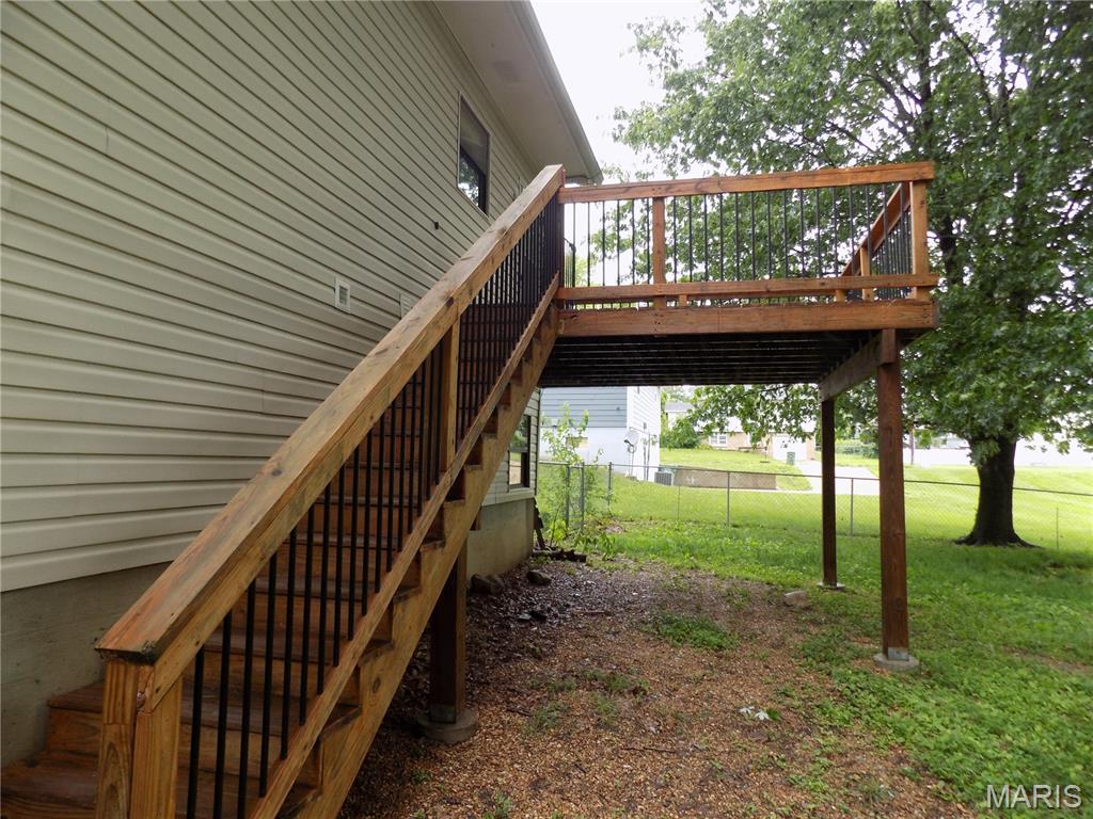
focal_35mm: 23
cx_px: 546
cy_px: 410
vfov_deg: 58.9
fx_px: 726
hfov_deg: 73.9
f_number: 3.1
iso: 80
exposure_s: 1/50
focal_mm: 4
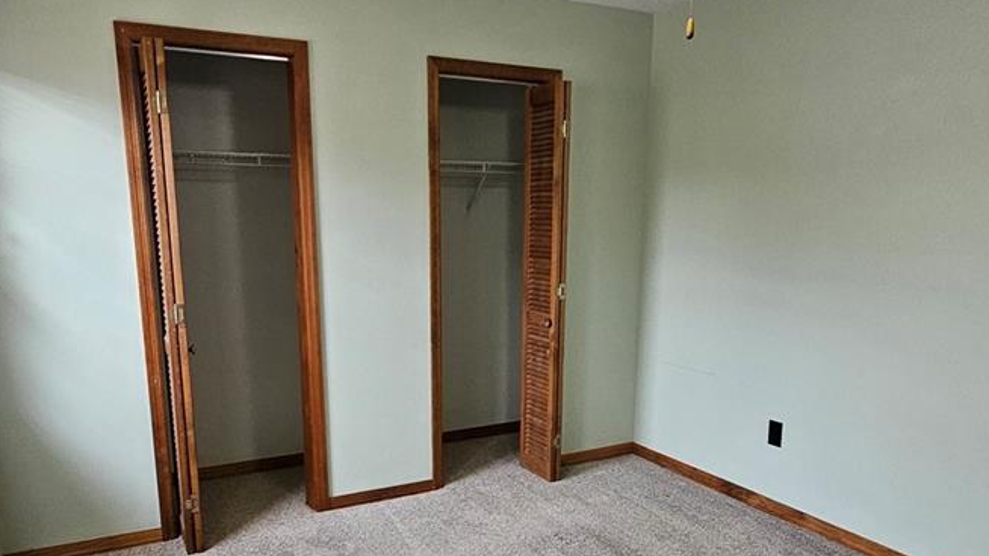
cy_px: 364
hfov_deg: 71.9
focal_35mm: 26
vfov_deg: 43.9
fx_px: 682
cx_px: 491
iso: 320
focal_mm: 2.2
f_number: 2.2
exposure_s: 1/60
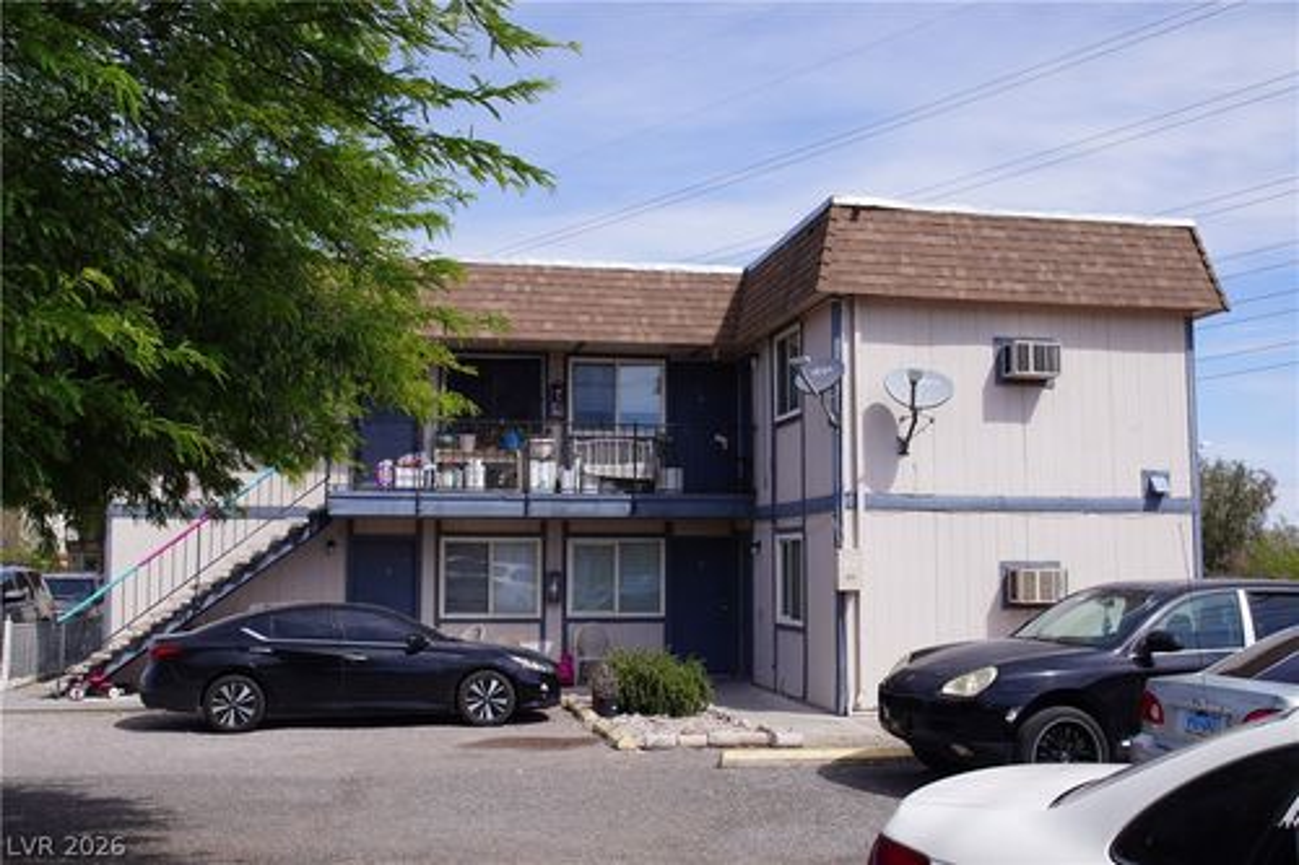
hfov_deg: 55.1
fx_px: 1244
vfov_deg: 38.3
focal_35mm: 34
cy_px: 432
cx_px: 650
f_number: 5
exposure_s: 1/640
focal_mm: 23
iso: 100
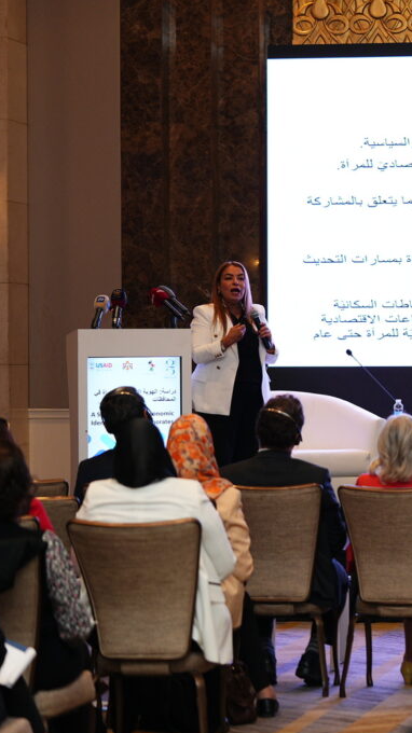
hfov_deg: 8.4
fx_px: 2761
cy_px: 367
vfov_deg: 15.1
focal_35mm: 142
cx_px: 492
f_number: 2.8
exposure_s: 1/125
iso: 640
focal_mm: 90
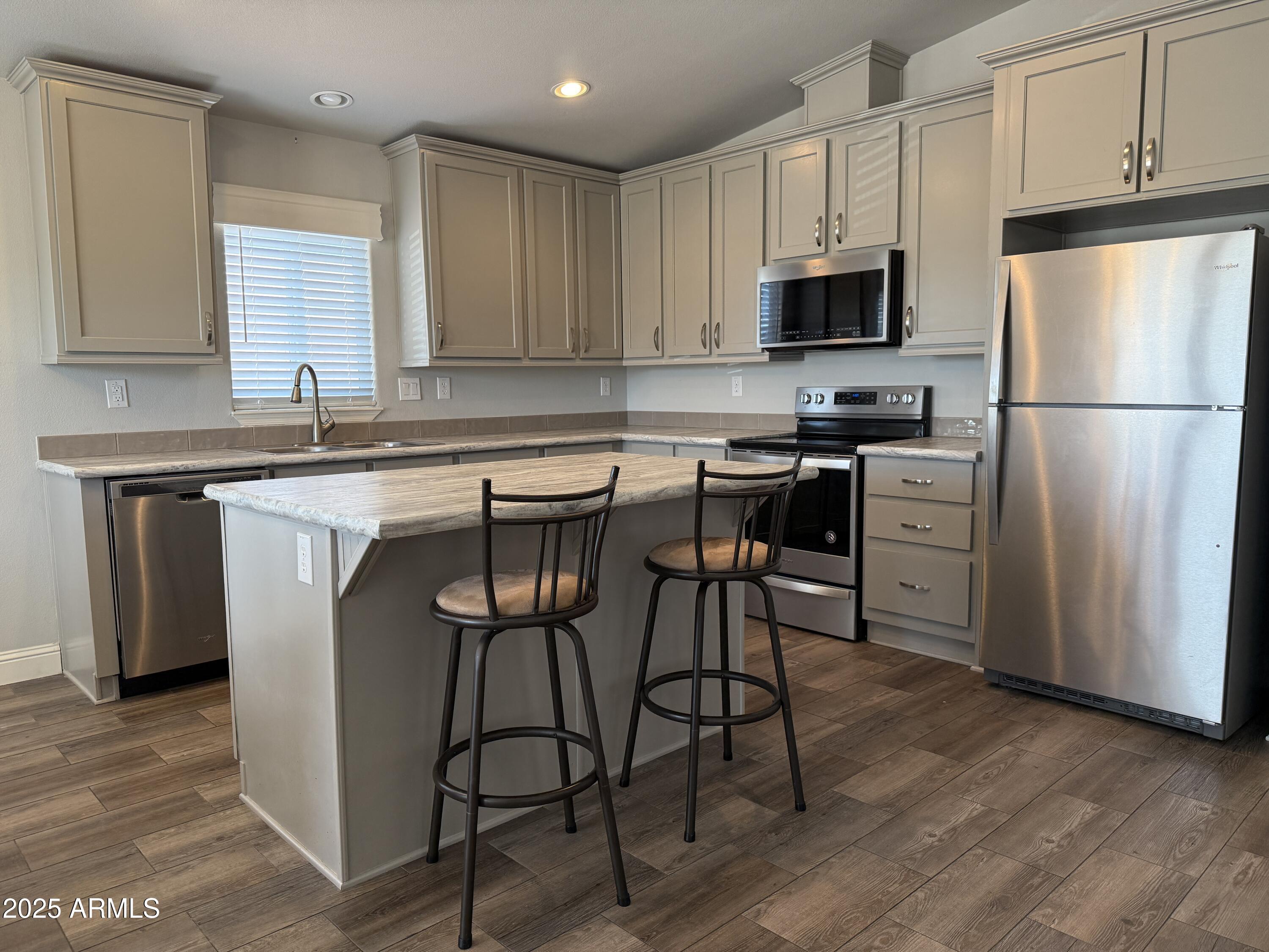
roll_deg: +0.8
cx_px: 634
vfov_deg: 56.8
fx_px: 880
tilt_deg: -5.6
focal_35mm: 24
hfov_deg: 71.6
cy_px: 476
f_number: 1.78
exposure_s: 1/151
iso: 200
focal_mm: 6.76
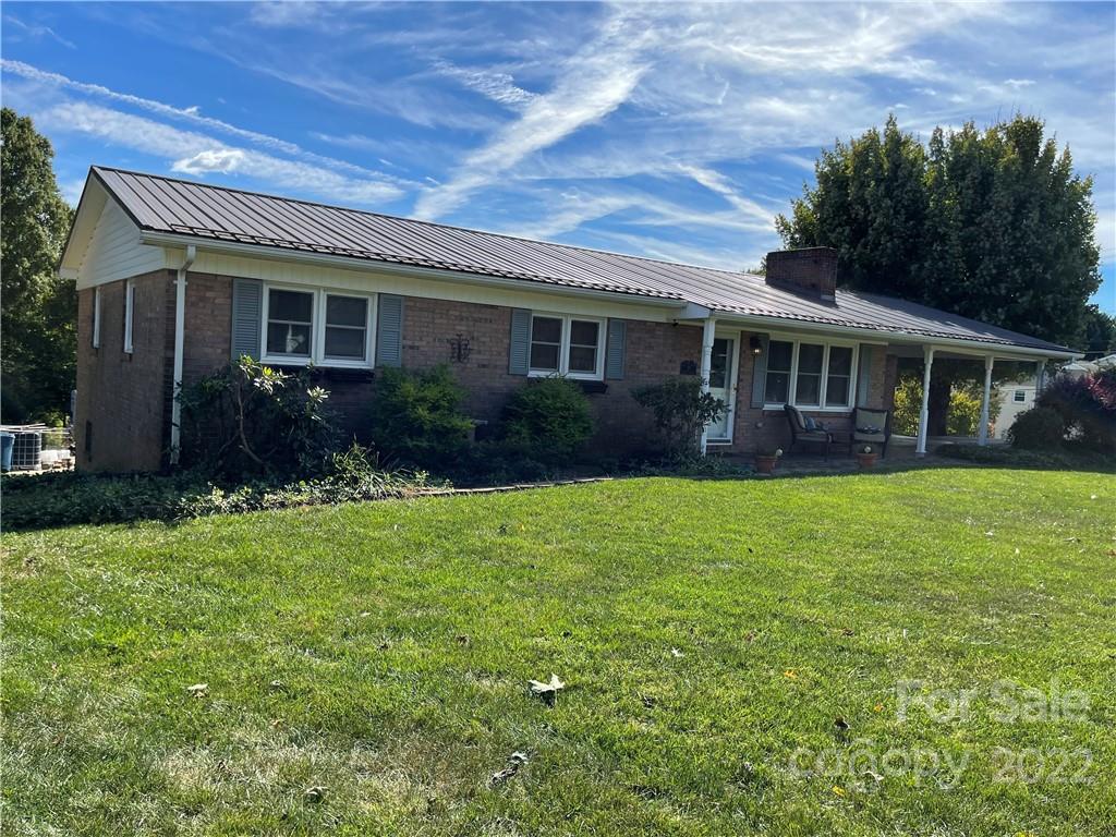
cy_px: 418
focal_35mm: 26
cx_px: 558
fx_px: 838
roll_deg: -3.1
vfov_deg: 53.1
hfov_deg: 67.3
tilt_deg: -5.1
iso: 32
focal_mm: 5.1
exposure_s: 1/3165
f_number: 1.6
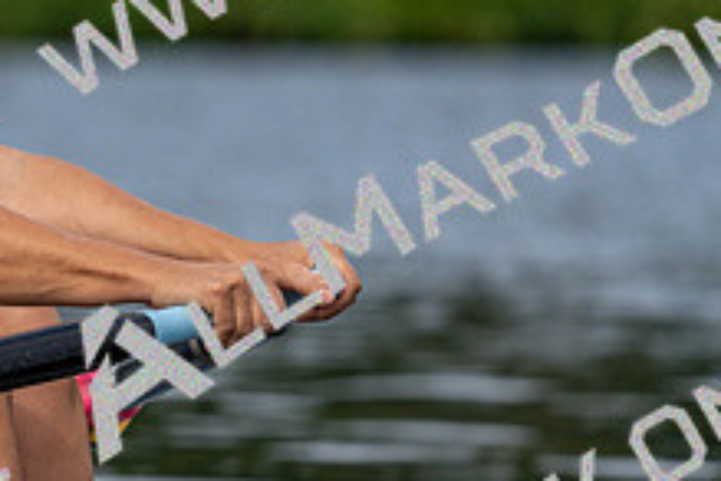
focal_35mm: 1072
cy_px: 150
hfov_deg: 1.9
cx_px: -201
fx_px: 21468
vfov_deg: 1.3
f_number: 6.3
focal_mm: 404
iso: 320
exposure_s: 1/1600
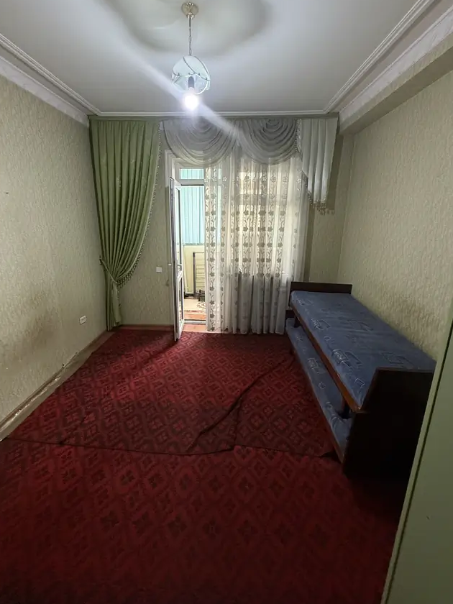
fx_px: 262
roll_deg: -1.0
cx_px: 220
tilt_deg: -14.5
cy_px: 290
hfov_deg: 81.7
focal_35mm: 15
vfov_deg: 98.1
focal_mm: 2.22
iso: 320
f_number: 2.2
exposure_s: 1/82
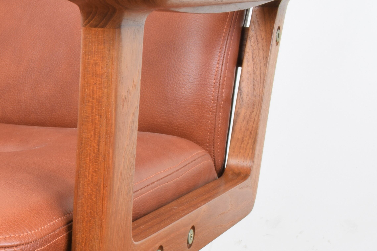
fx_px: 827
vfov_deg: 17.1
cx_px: -107
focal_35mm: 79
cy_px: 209
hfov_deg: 23.0
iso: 100
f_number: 22
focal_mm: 20
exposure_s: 5
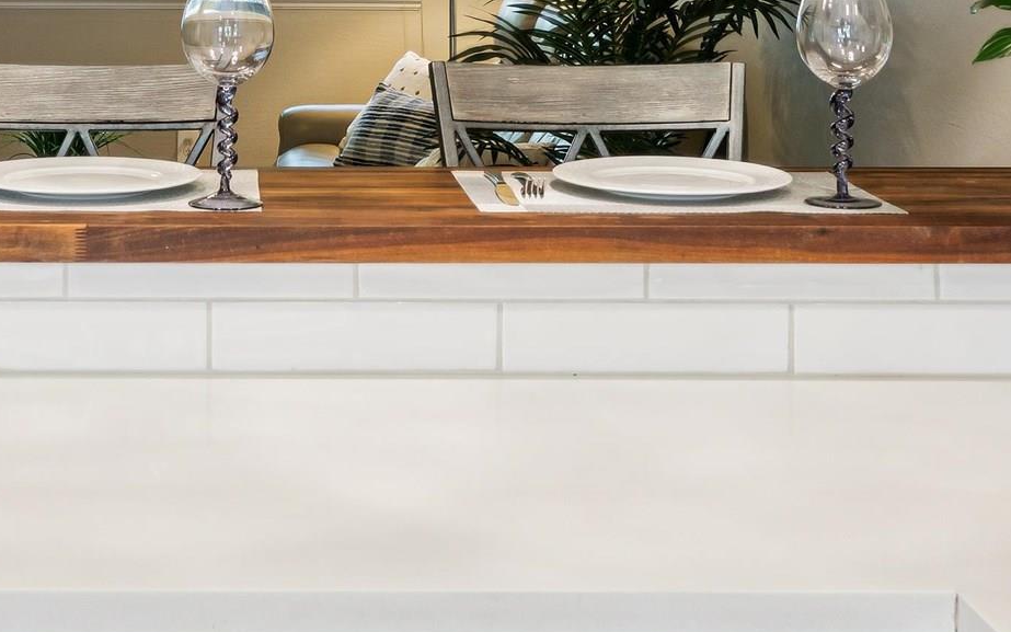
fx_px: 2149
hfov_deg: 26.0
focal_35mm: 78
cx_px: 195
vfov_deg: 15.9
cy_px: -195
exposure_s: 1/8
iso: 320
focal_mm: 23
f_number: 9
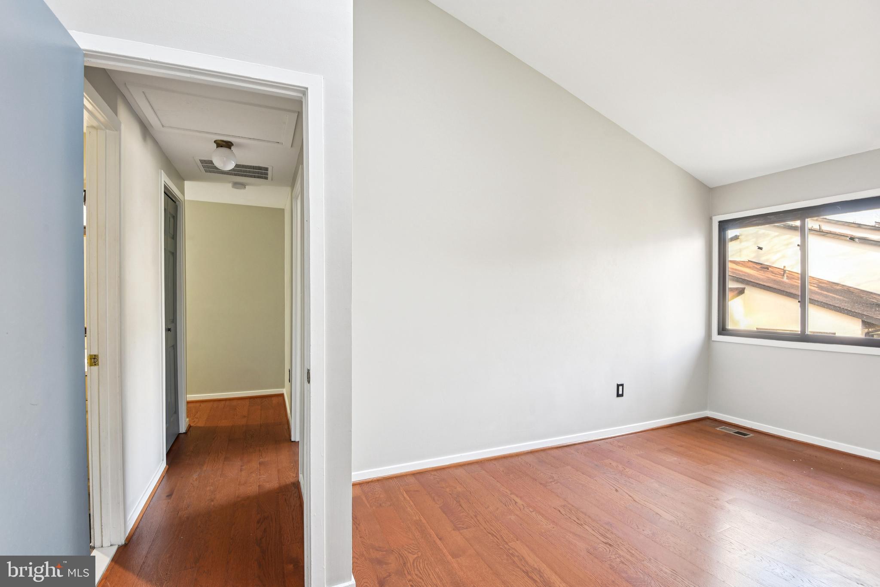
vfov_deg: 73.7
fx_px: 391
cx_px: 440
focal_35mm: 16
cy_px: 294
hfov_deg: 96.7
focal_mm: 16
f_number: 8
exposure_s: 1/2.5
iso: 400
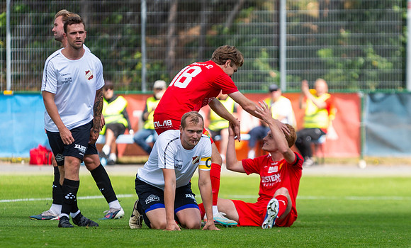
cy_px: 157
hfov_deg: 4.9
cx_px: 230
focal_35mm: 436
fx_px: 4833
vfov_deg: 2.9
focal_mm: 200
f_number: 3.2
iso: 250
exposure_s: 1/2000
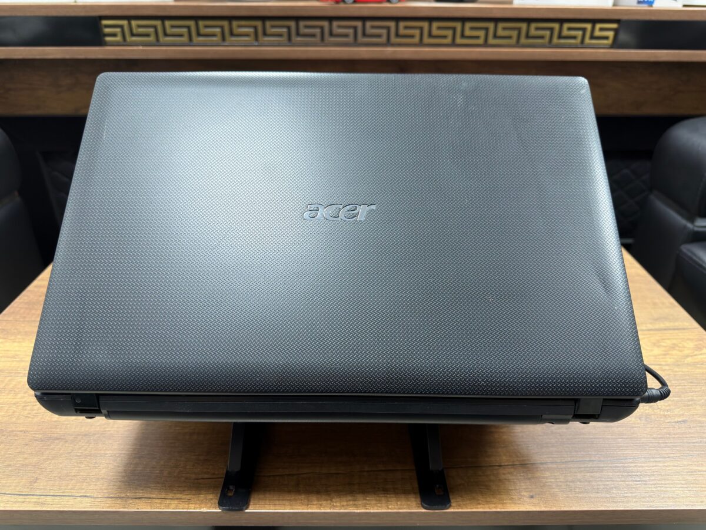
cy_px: 265
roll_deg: -0.2
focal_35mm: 24
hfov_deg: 71.6
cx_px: 353
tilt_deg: -29.7
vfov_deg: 56.8
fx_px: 489
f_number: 1.78
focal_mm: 6.76
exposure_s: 1/33
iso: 200
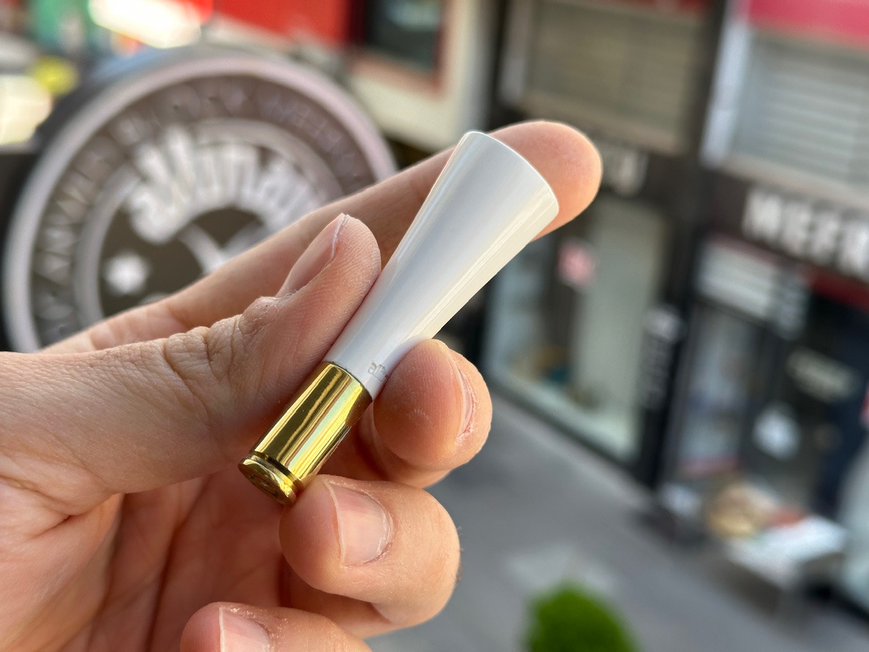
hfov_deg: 39.7
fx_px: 1205
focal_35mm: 48
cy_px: 326
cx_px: 434
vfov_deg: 30.3
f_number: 1.78
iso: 64
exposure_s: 1/372
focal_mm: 6.86
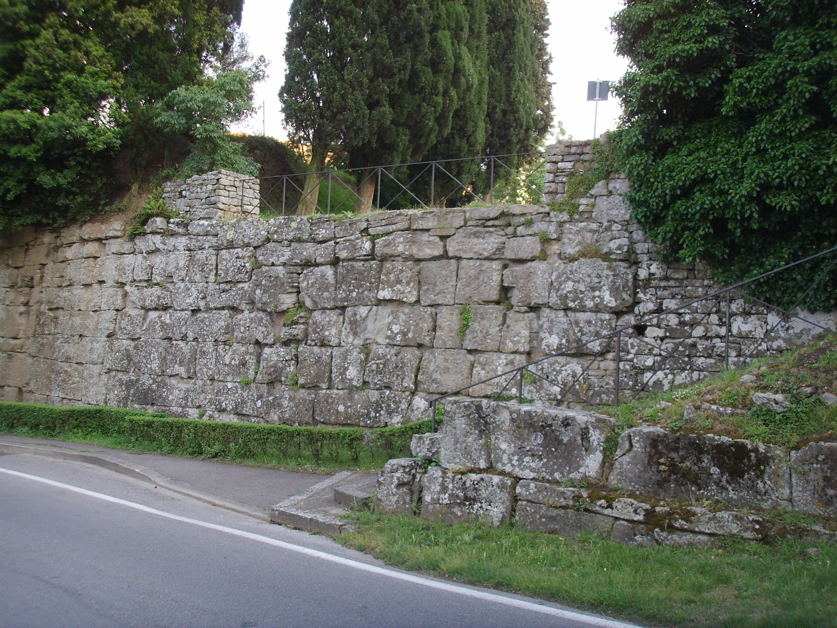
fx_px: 943
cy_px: 314
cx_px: 418
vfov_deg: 36.8
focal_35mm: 39
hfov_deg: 47.9
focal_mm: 6.6
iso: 91
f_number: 3.5
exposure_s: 1/90
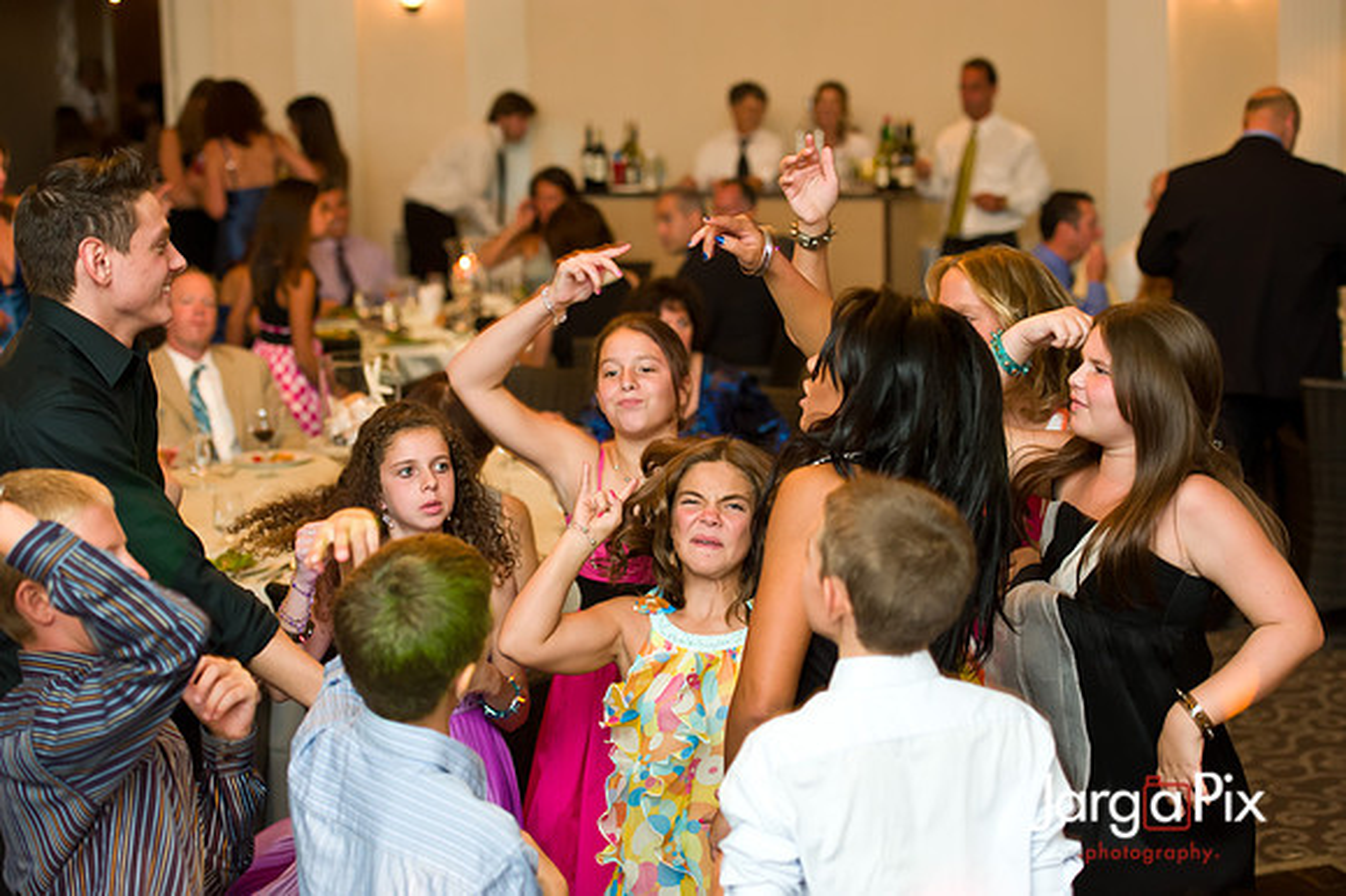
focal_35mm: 70
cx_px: 673
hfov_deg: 28.9
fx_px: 2616
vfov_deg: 19.4
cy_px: 448
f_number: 3.2
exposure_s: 1/125
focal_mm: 70
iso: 1600
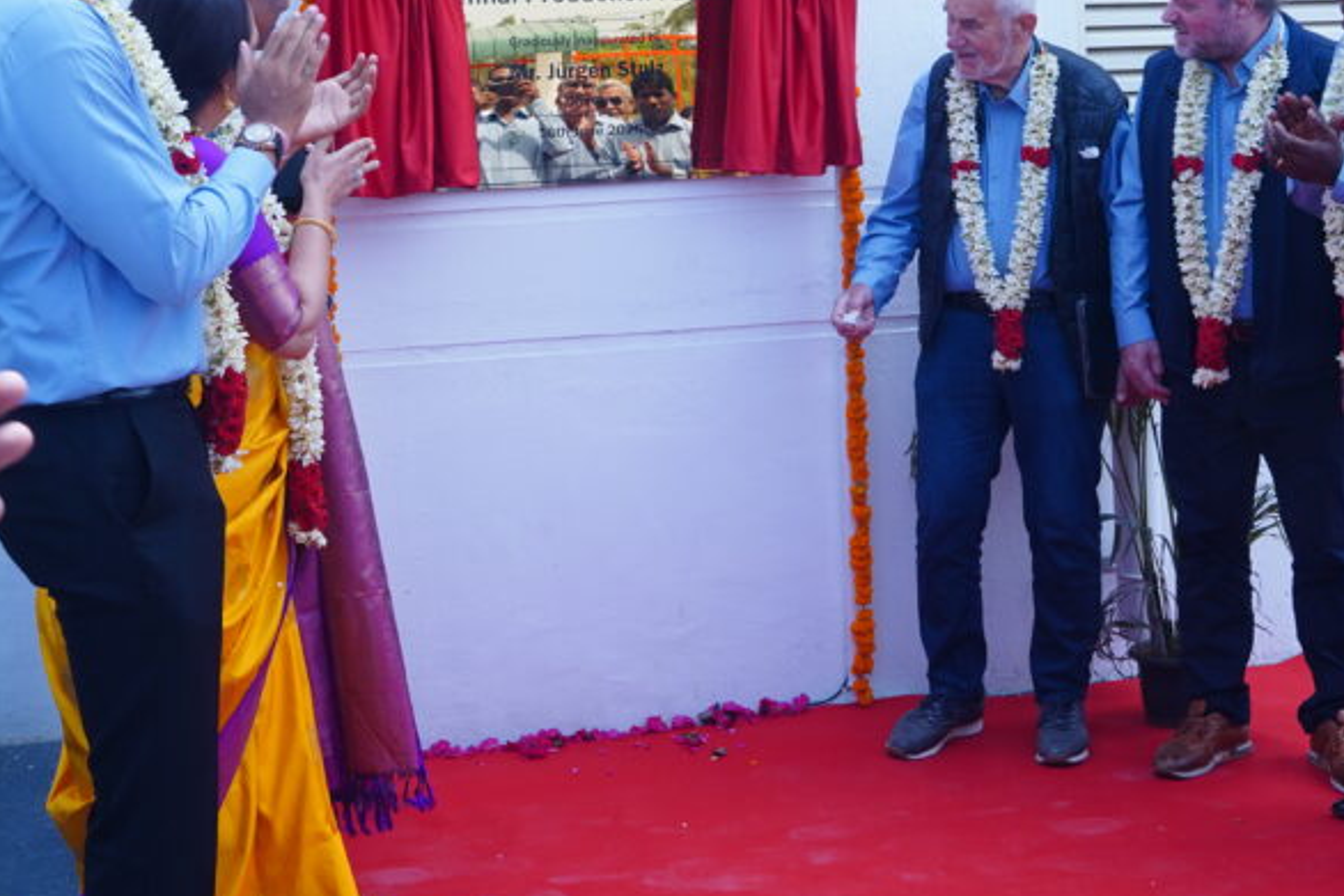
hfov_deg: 36.1
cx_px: 800
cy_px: 325
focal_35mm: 55
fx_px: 2054
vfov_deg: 24.6
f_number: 13
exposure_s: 1/200
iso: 500
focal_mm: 28
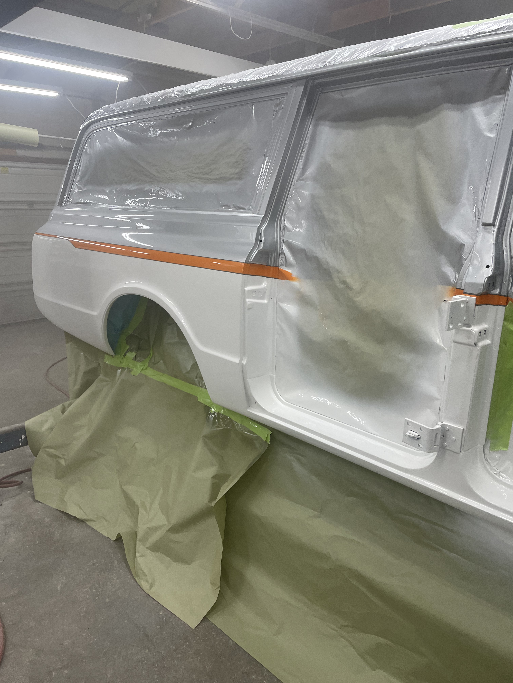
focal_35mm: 26
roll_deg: -0.1
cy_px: 342
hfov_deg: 53.1
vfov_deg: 67.3
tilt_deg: -11.0
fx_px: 514
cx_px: 256
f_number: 1.6
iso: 64
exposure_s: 1/120
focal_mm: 4.2
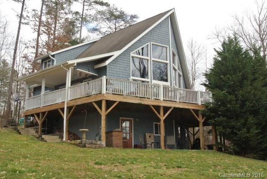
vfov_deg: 36.1
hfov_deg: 51.8
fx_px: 275
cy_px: 90
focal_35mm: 37
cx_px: 134
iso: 200
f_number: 14
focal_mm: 14
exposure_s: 1/60
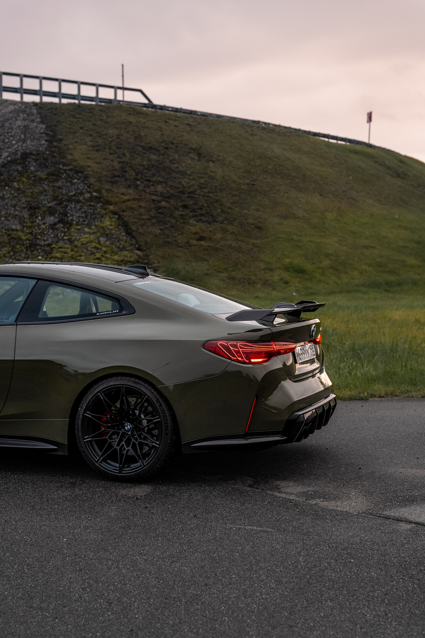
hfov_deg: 24.6
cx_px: 212
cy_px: 319
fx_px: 974
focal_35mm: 55
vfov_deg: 36.2
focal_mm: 55
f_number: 3.5
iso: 500
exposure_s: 1/100
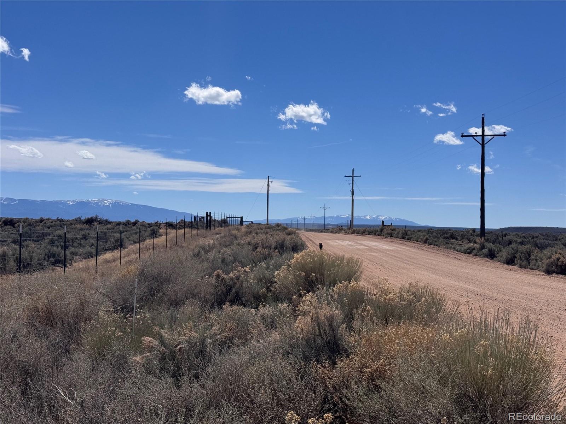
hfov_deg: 39.7
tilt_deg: +0.5
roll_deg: -1.2
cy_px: 212
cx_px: 283
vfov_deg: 30.3
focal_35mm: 48
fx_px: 785
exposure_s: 1/12500
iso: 80
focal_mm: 6.76
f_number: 1.78
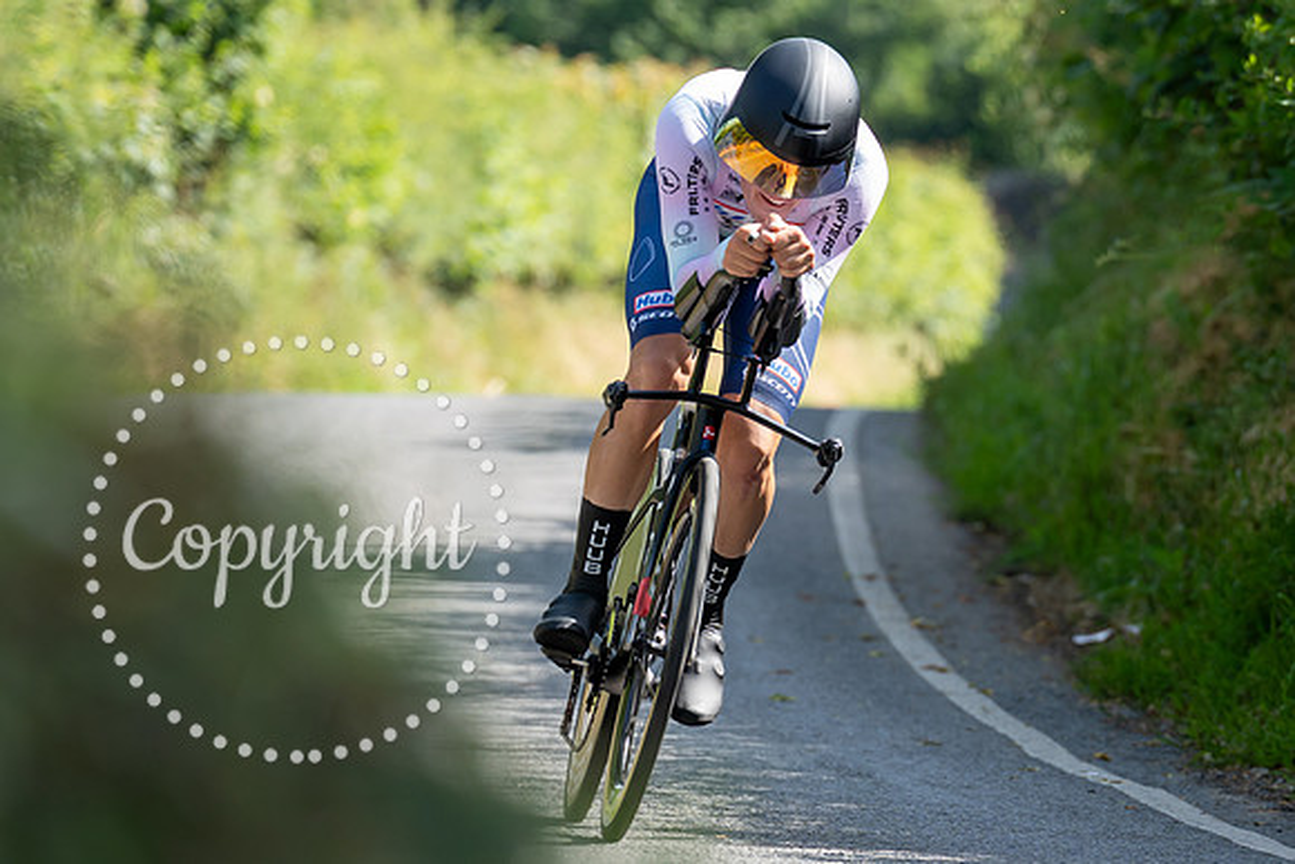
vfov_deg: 3.3
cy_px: 511
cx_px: 735
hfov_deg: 4.9
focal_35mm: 416
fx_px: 14983
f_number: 4
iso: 400
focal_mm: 200
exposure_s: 1/800
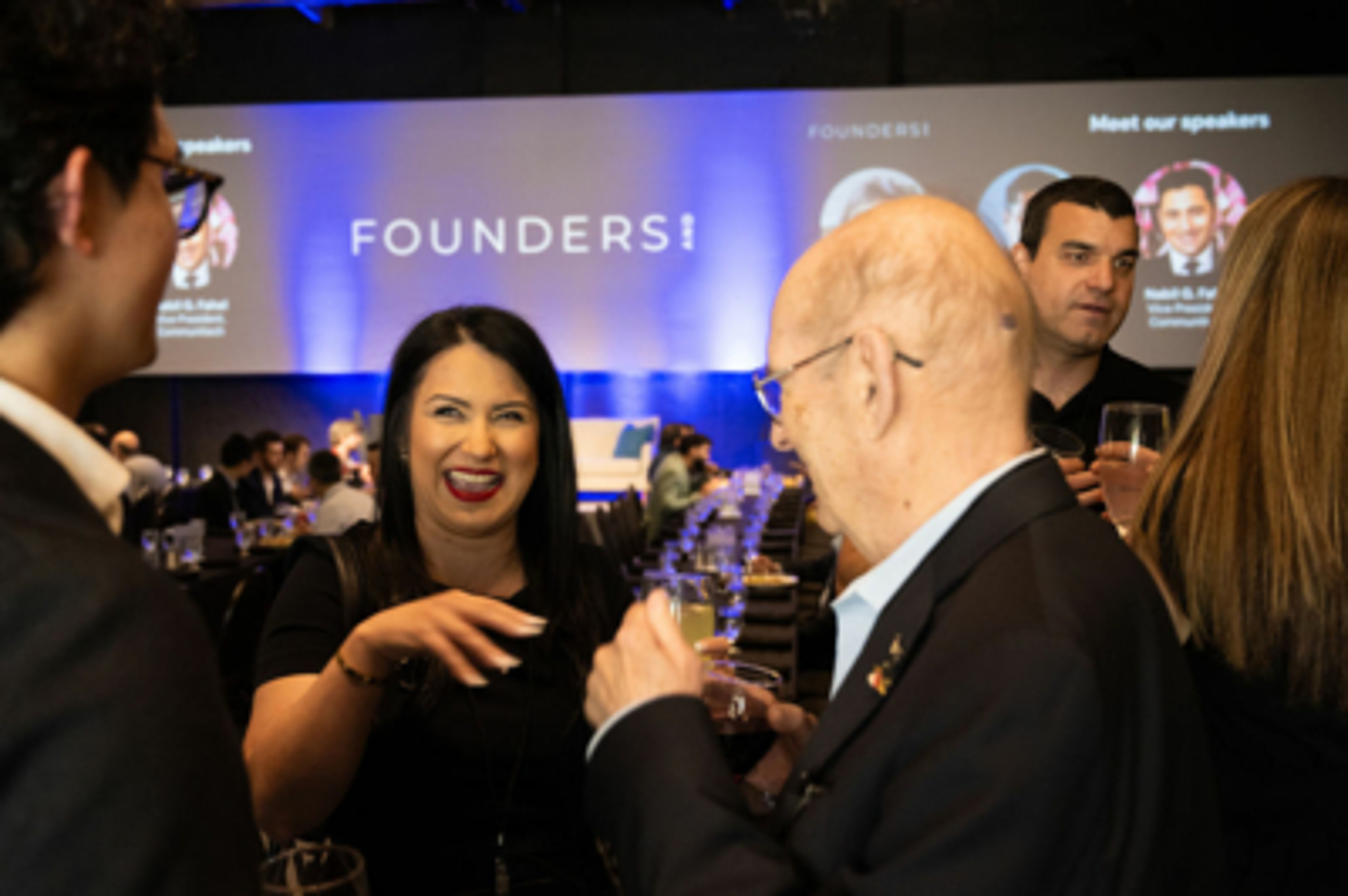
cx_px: 674
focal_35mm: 36
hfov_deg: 53.2
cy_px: 448
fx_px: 1347
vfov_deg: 36.8
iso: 2000
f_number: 4
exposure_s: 1/100
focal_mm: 36
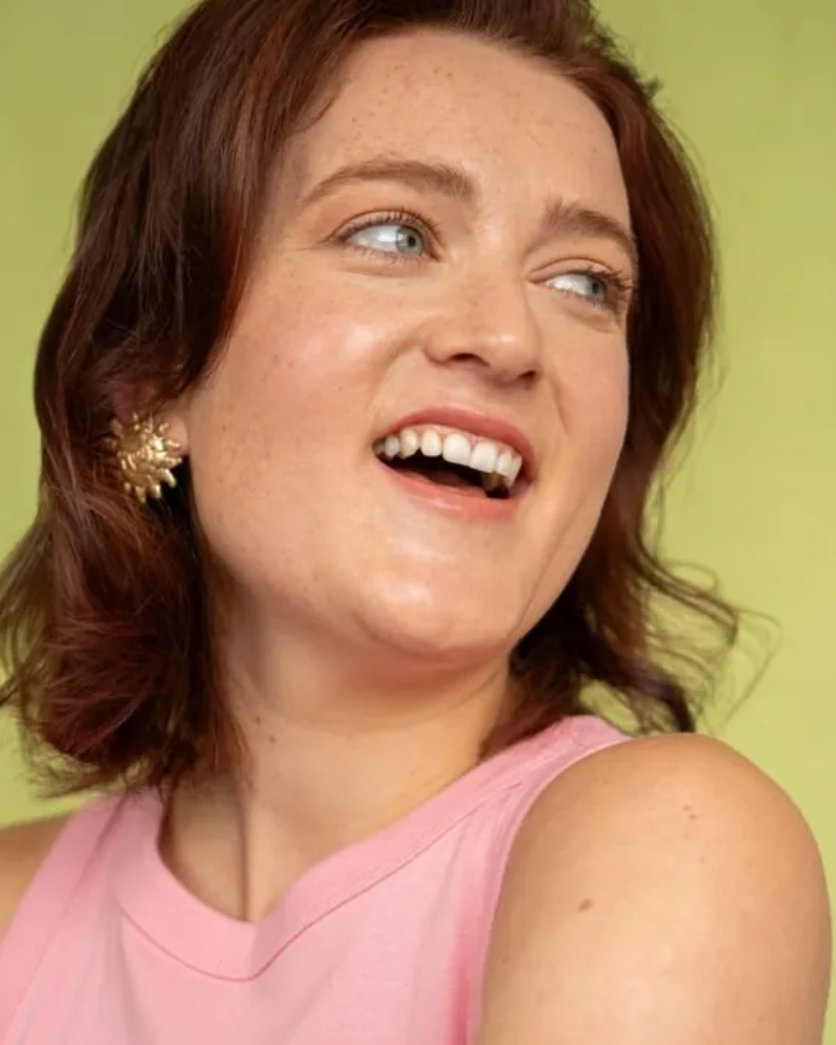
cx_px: 394
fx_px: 2196
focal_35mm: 71
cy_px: 638
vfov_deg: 26.7
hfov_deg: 21.5
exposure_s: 1/500
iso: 500
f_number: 2.8
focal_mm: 50
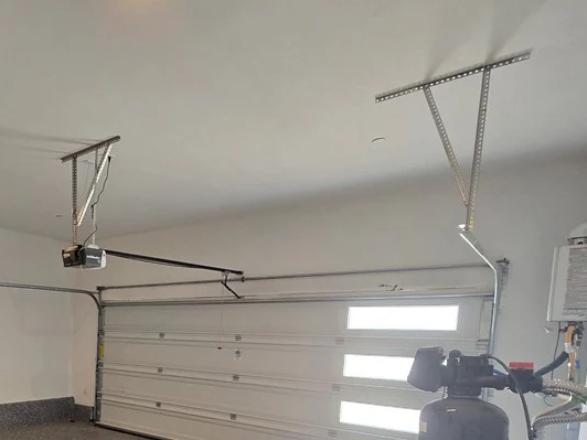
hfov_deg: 58.6
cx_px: 52
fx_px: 424
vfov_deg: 50.5
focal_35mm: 25
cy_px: 369
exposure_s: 1/60
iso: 200
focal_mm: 2.2
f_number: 2.2
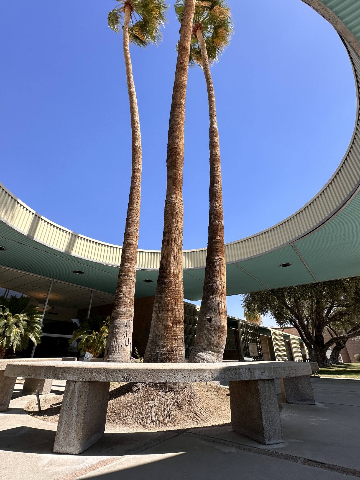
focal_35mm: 17
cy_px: 223
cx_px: 175
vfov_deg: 90.9
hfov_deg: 74.7
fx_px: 236
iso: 50
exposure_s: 1/1401
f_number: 2.2
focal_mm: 2.22
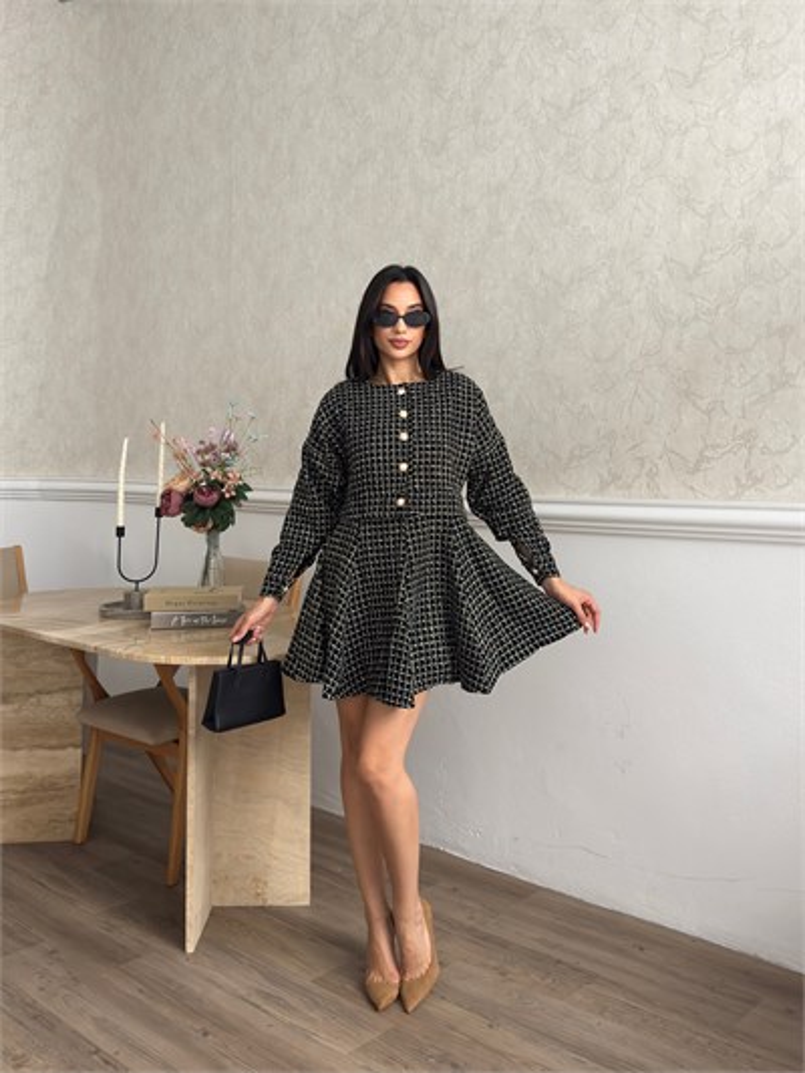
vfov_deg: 65.3
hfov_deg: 51.4
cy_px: 536
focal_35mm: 27
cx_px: 402
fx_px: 837
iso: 320
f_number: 1.78
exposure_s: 1/50
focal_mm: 6.76
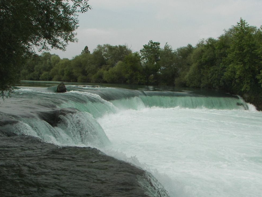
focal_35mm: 47
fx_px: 356
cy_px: 101
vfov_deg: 30.9
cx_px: 148
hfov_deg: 40.4
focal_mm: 6
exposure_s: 1/500
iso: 50
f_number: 5.6
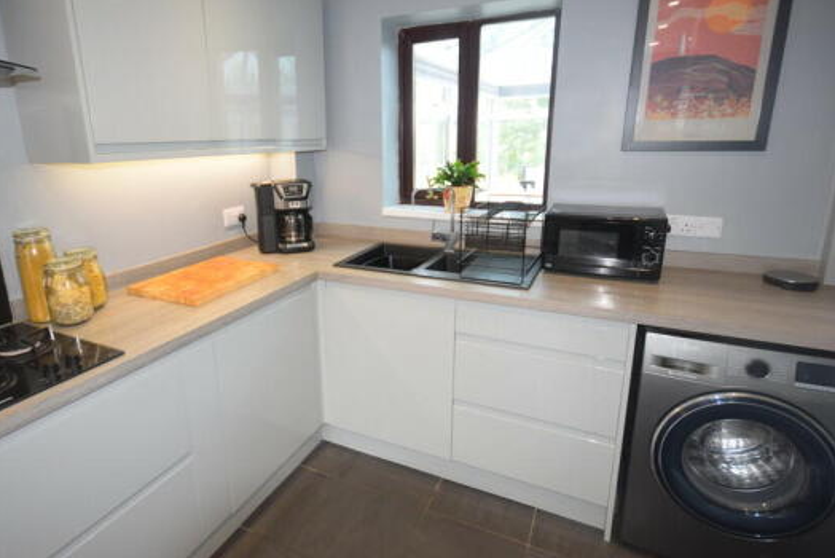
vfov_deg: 60.4
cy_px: 256
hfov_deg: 81.8
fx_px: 479
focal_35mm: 21
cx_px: 364
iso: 800
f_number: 5.6
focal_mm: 11
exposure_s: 1/125
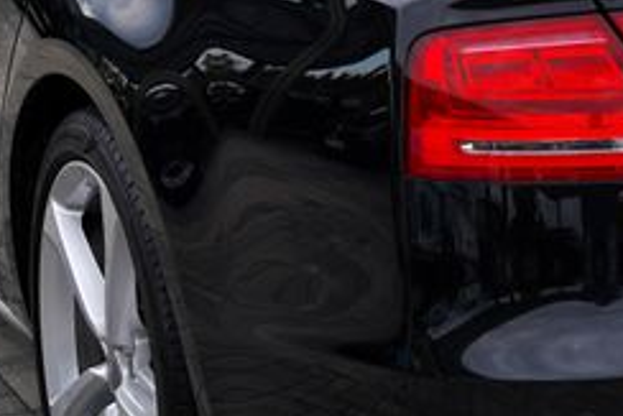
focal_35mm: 130
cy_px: 11
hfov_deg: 15.3
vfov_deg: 10.5
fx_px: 2251
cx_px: 697
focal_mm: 31
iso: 100
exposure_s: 1/200
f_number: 6.3
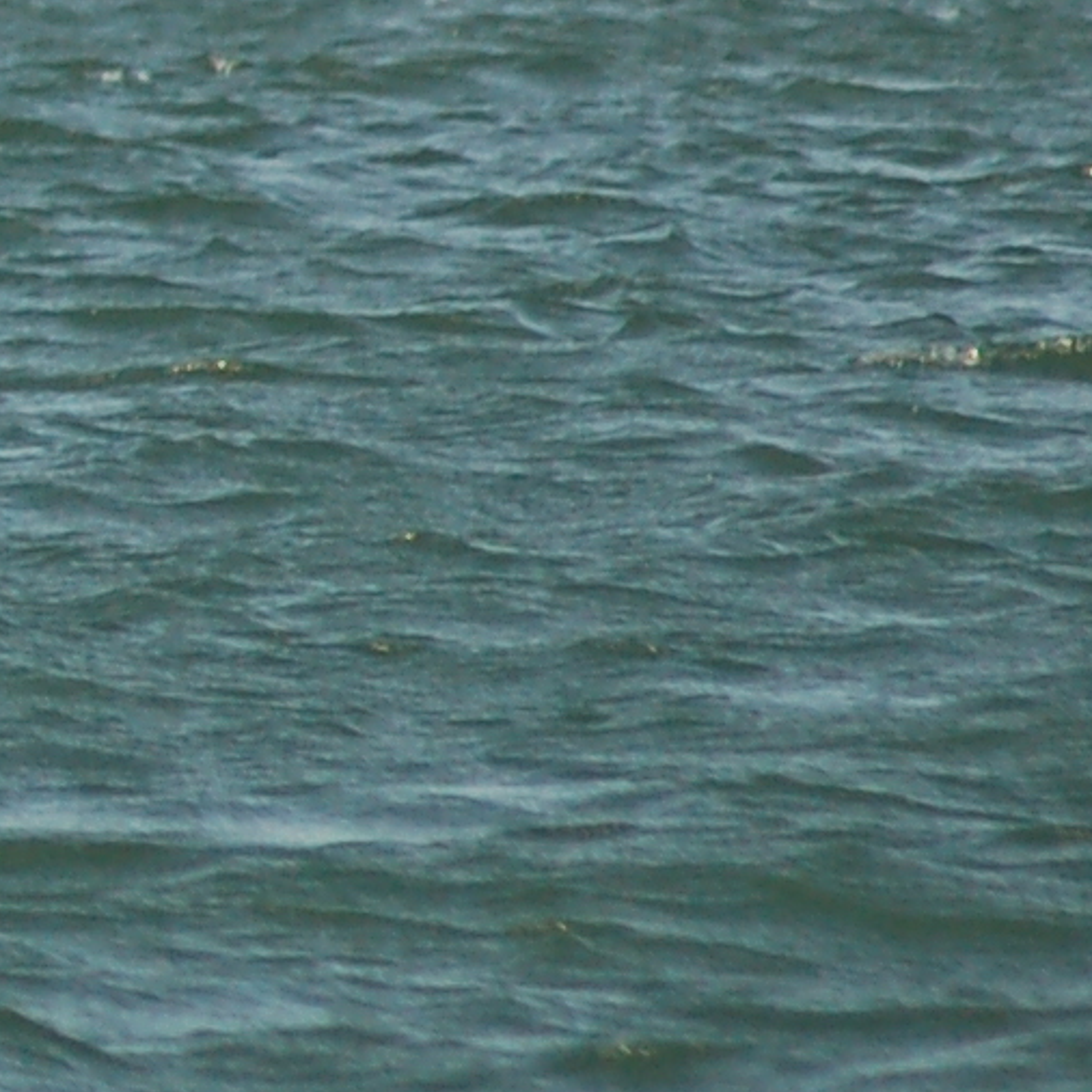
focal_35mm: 1249
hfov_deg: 1.4
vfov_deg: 1.4
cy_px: -294
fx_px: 44560
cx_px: -2070
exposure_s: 1/1600
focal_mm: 165
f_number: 5
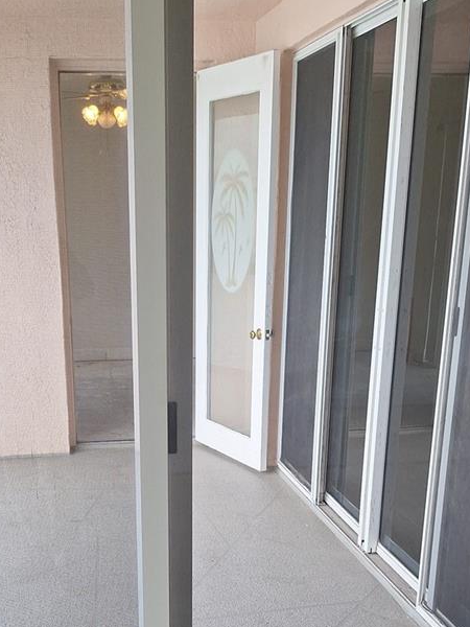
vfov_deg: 39.2
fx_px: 833
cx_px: 159
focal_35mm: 46
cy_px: 525
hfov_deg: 31.3
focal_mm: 5.54
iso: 40
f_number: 1.8
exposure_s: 1/149
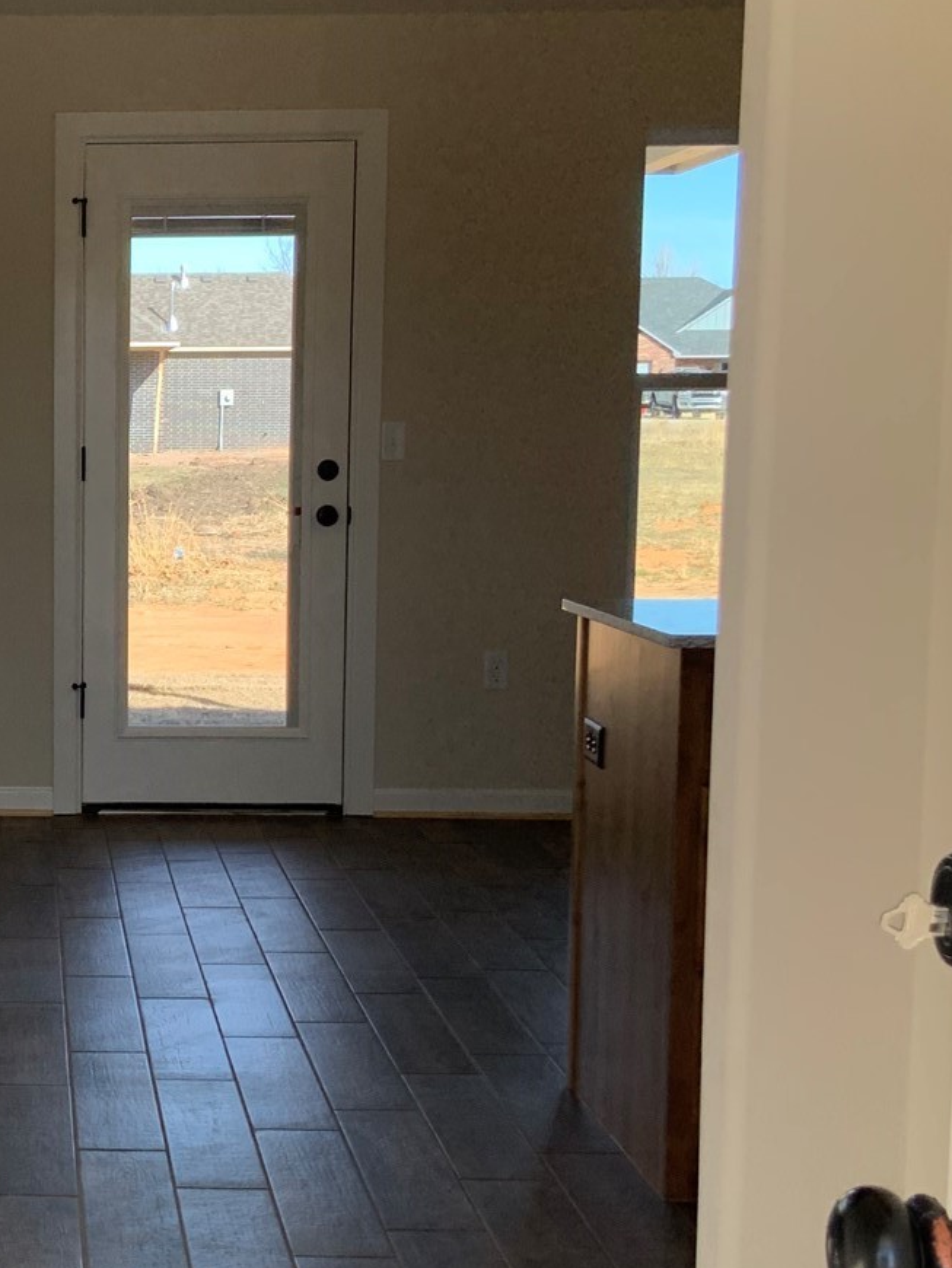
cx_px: -63
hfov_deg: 21.9
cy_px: 681
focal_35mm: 64
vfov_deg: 30.2
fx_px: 2346
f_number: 1.8
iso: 16
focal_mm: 3
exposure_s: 1/184
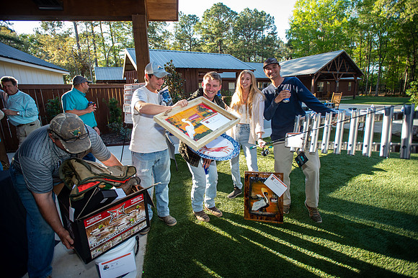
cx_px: 209
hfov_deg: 93.3
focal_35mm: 17
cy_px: 139
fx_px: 197
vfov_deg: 70.4
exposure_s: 1/160
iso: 160
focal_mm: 17
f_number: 3.2
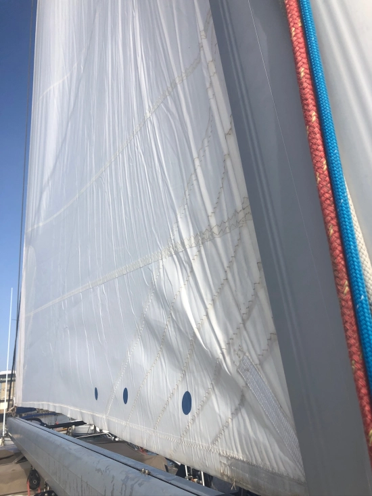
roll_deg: +7.2
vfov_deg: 63.5
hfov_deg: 49.7
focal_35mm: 28
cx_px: 186
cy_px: 248
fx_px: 401
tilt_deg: +19.6
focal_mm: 4
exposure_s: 1/3205
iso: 25
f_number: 1.8
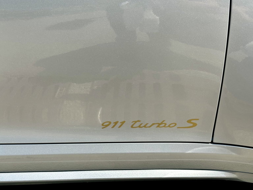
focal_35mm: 48
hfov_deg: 39.7
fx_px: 351
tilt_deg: -12.6
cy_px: 95
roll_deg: -2.1
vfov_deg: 30.3
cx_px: 126
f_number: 1.78
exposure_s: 1/2203
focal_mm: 6.86
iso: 64
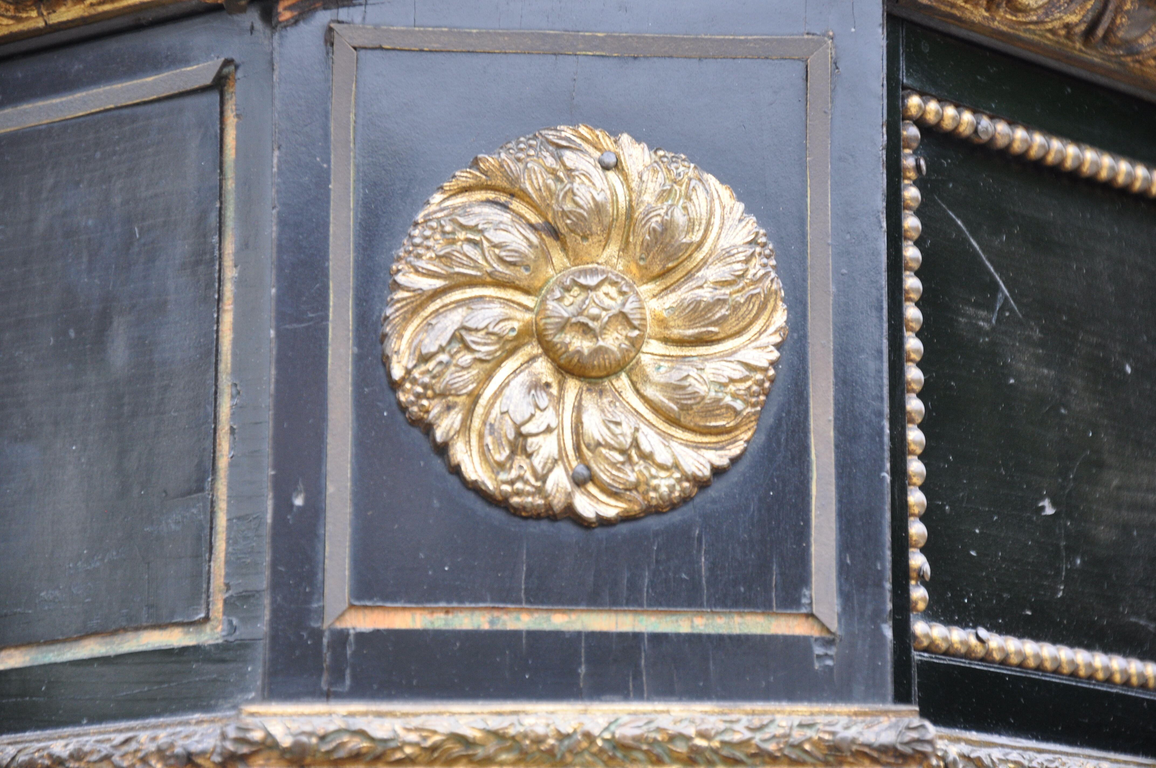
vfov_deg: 8.7
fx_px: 5051
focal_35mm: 158
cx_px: 578
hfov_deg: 13.1
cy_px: 384
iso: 560
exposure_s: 1/60
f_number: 5.6
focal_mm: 105
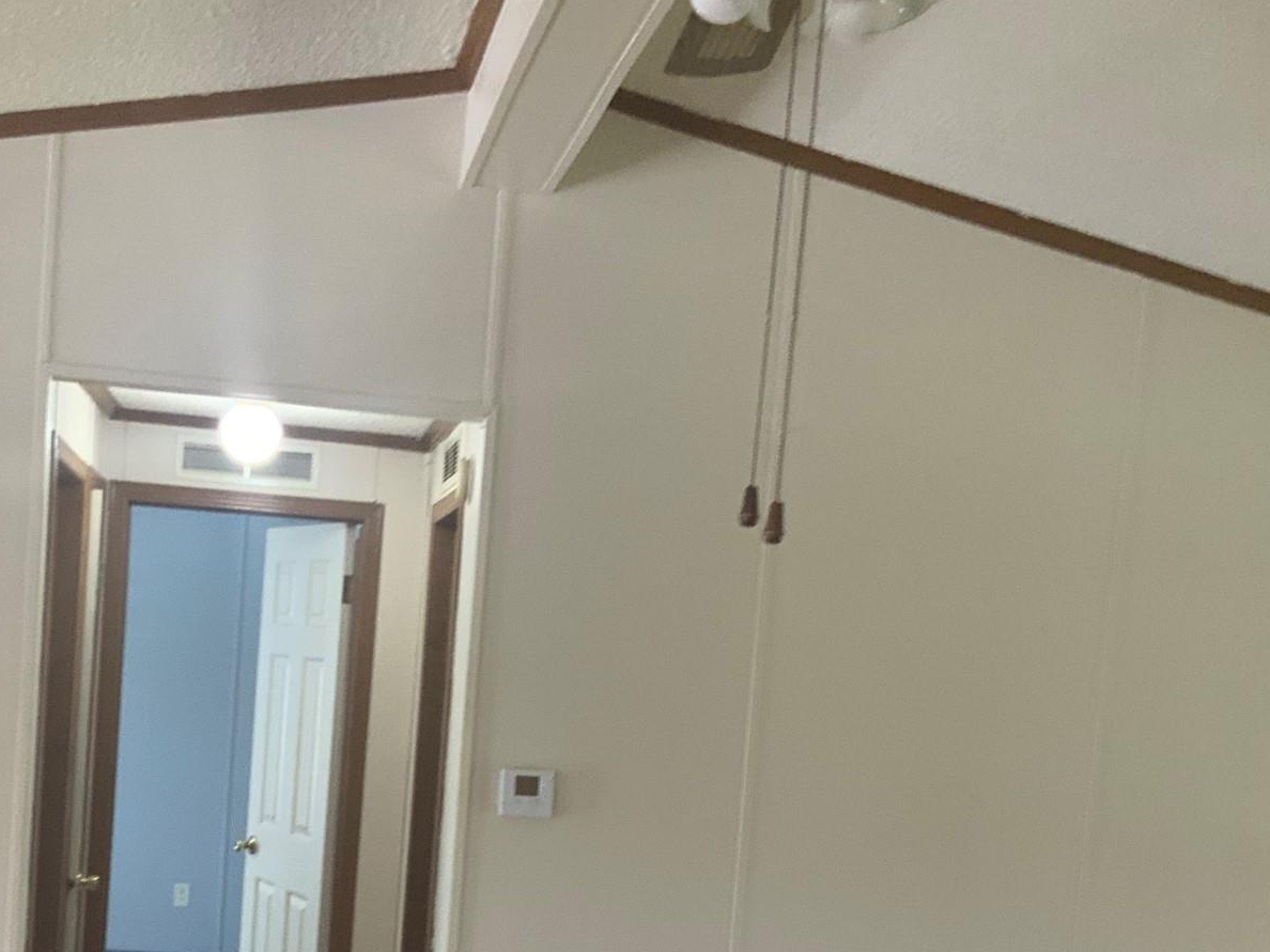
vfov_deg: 28.3
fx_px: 1834
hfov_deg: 37.7
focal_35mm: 50
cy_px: 806
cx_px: 399
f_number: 1.8
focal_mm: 3
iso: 125
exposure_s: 1/60
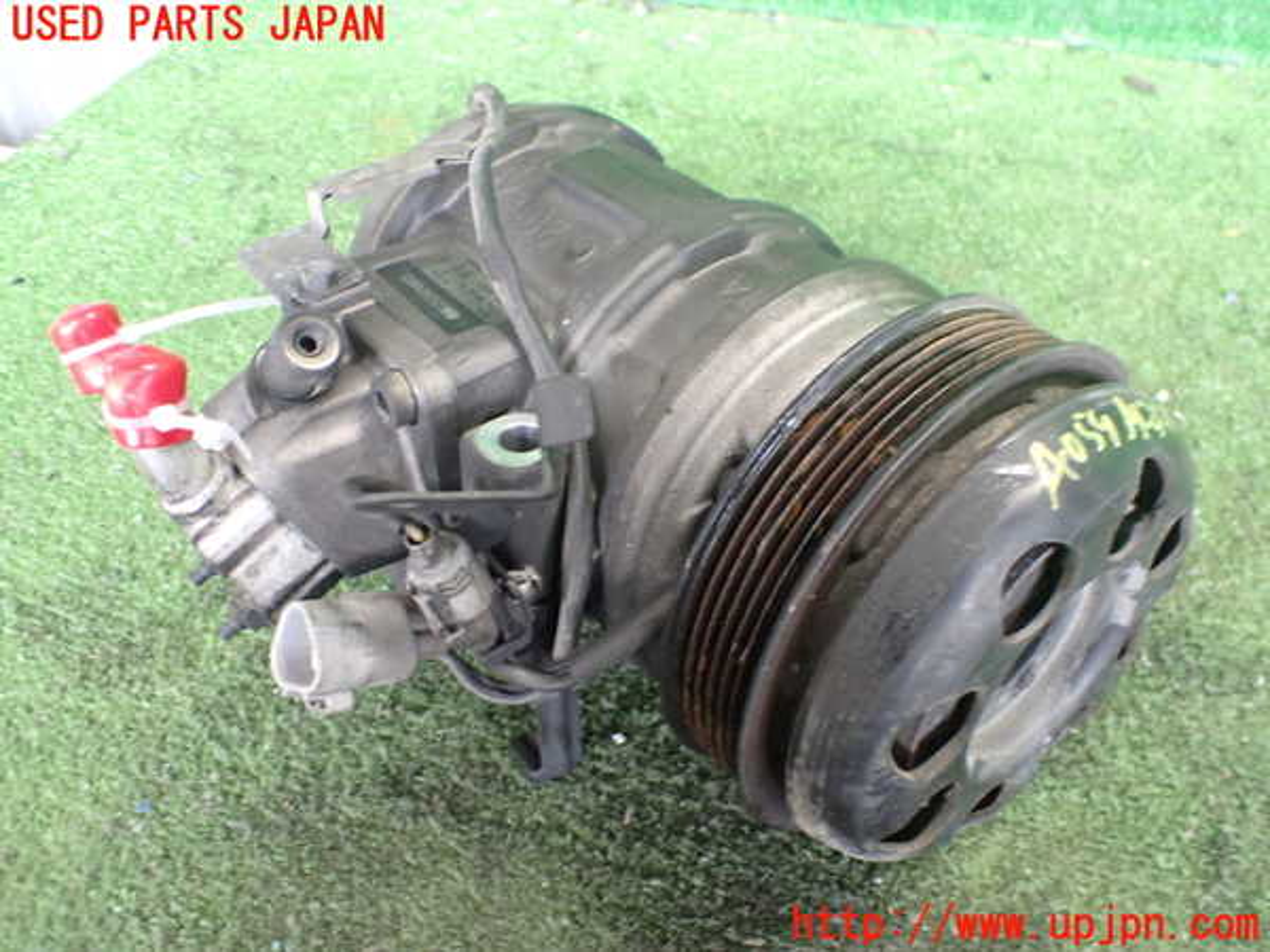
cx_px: 635
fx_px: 1101
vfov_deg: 46.8
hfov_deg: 60.0
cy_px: 476
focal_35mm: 30
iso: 800
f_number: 2.3
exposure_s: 1/40
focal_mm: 5.4
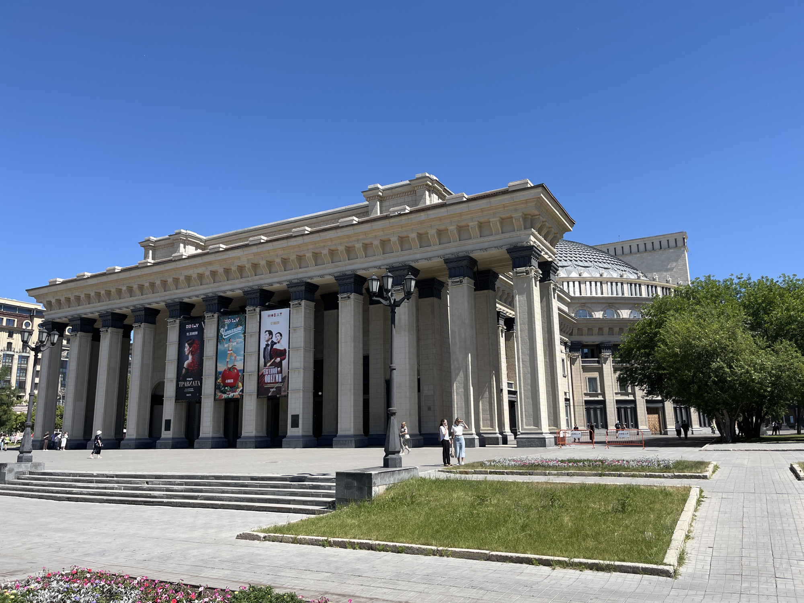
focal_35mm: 26
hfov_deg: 67.3
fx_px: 604
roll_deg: +0.9
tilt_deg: +13.0
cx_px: 402
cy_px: 302
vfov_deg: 53.1
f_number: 1.6
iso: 50
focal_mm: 5.1
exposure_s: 1/2755
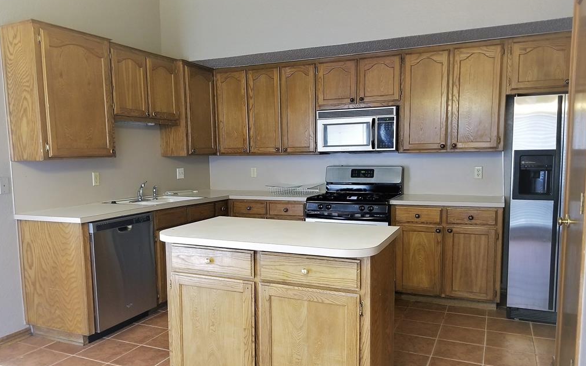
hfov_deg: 66.5
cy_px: 214
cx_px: 292
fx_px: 447
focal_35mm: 28
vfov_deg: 44.4
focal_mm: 4.25
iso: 250
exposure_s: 1/20
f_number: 1.7
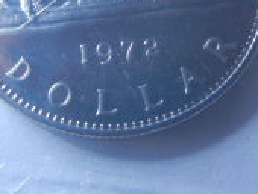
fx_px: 493
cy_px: -2
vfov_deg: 21.5
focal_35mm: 66
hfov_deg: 29.3
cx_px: 122
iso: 160
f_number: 3.5
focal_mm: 5.4
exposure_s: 1/92.8
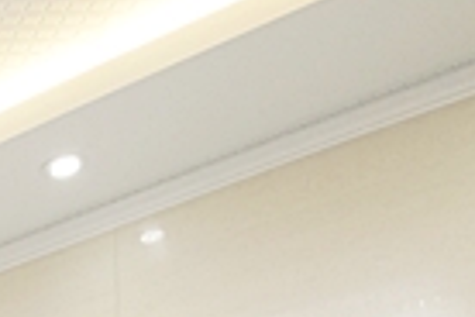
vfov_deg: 11.8
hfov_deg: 19.7
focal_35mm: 87
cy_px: 824
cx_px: -275
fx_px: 1148
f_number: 9
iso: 800
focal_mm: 10
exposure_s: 1/30
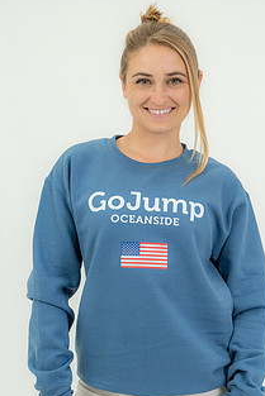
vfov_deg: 25.6
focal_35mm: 79
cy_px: 229
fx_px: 871
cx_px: 147
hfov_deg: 17.3
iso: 800
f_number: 6.3
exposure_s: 1/160
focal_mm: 55
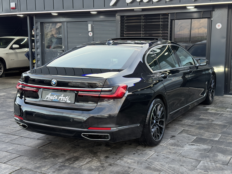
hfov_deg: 39.7
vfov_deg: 30.3
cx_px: 116
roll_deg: +0.3
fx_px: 322
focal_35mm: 48
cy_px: 87
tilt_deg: -8.0
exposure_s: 1/239
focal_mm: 6.76
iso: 100
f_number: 1.78
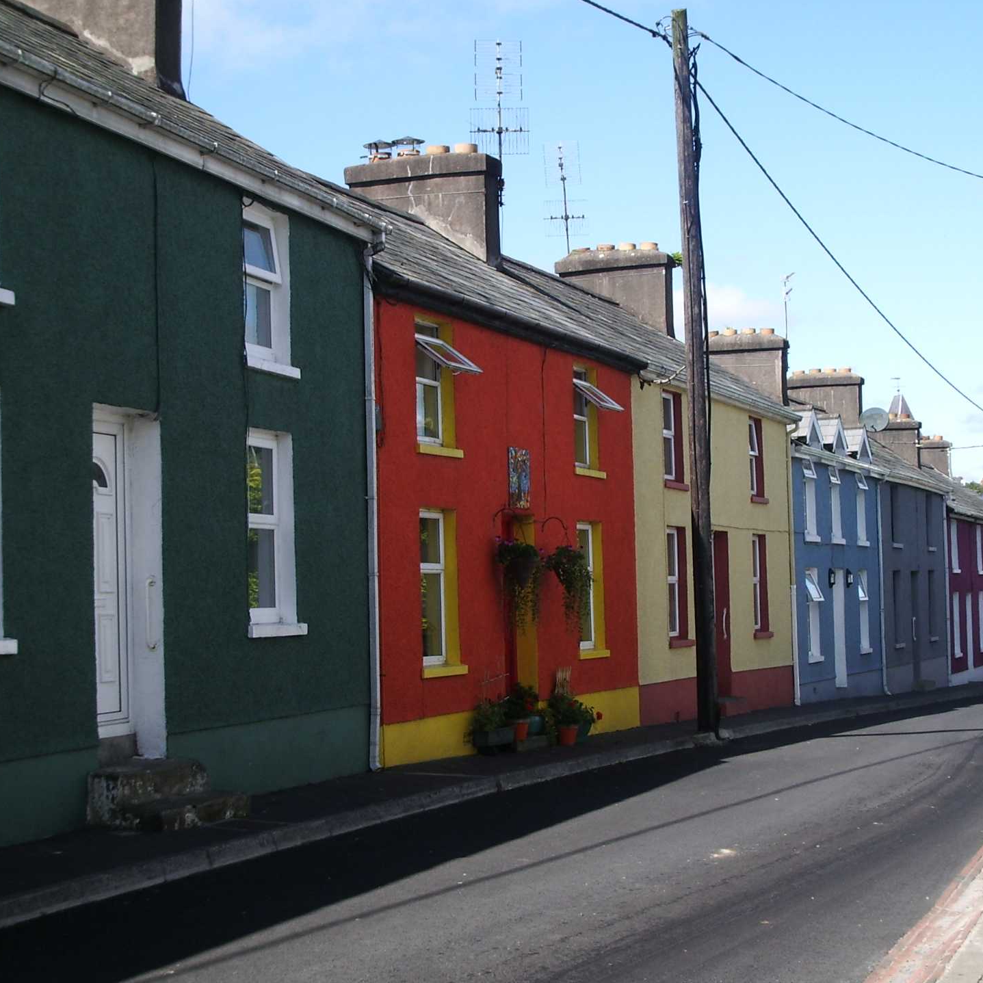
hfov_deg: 27.3
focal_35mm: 63
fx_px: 2024
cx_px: 473
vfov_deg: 27.3
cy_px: 512
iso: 50
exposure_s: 1/250
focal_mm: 8.2
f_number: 5
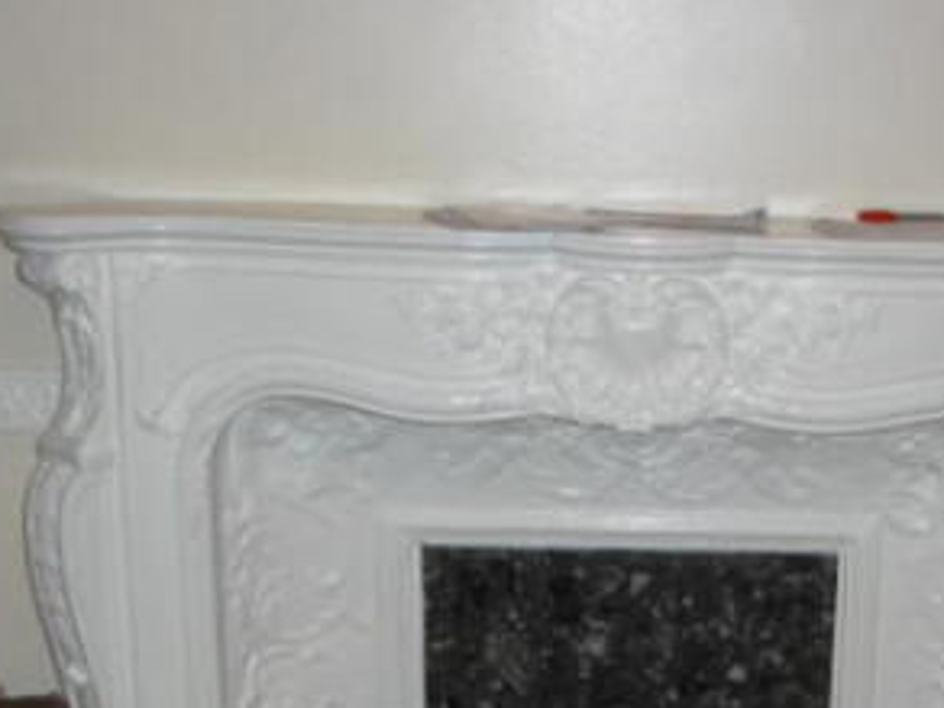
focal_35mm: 66
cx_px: 693
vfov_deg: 21.8
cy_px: 626
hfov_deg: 29.0
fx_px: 1800
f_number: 2.7
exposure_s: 1/60
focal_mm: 5.8
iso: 200
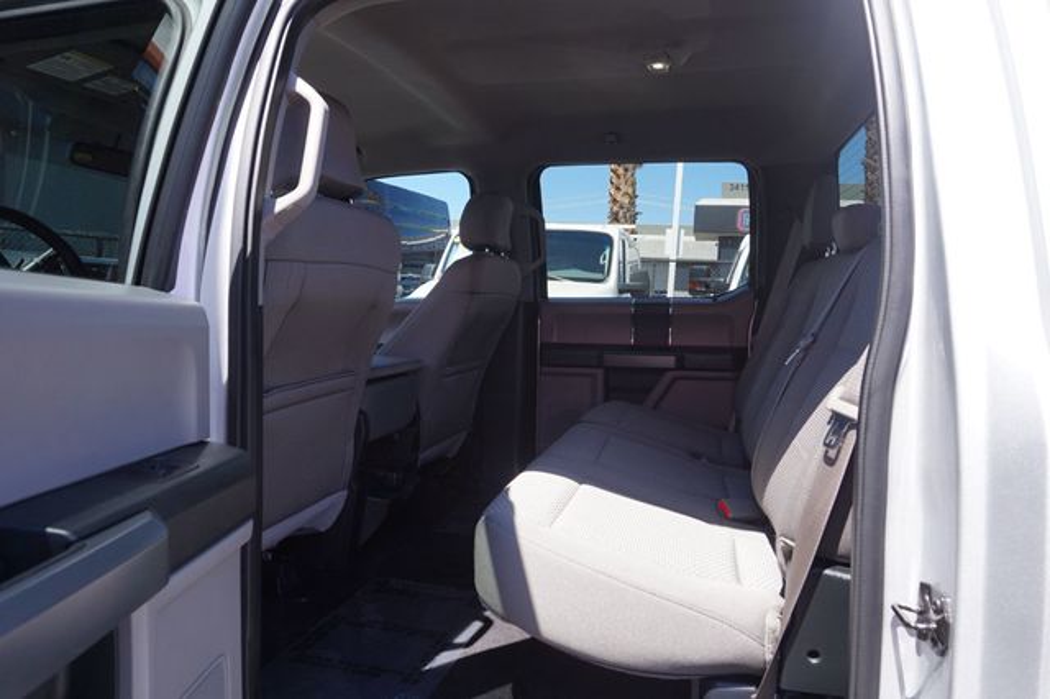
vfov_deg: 53.1
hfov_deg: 73.8
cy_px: 350
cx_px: 525
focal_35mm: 24
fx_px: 700
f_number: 6.3
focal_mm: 16
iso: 100
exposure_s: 1/80
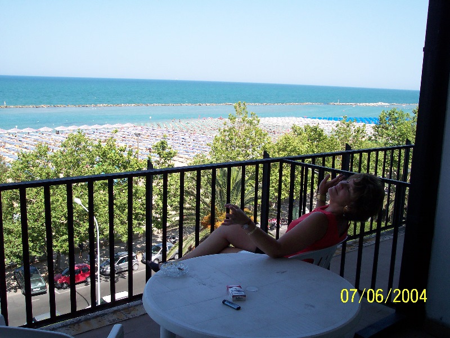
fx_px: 494
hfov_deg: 49.0
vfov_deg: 37.7
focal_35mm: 38
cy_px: 169
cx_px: 225
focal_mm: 8
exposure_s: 1/500
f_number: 4.8
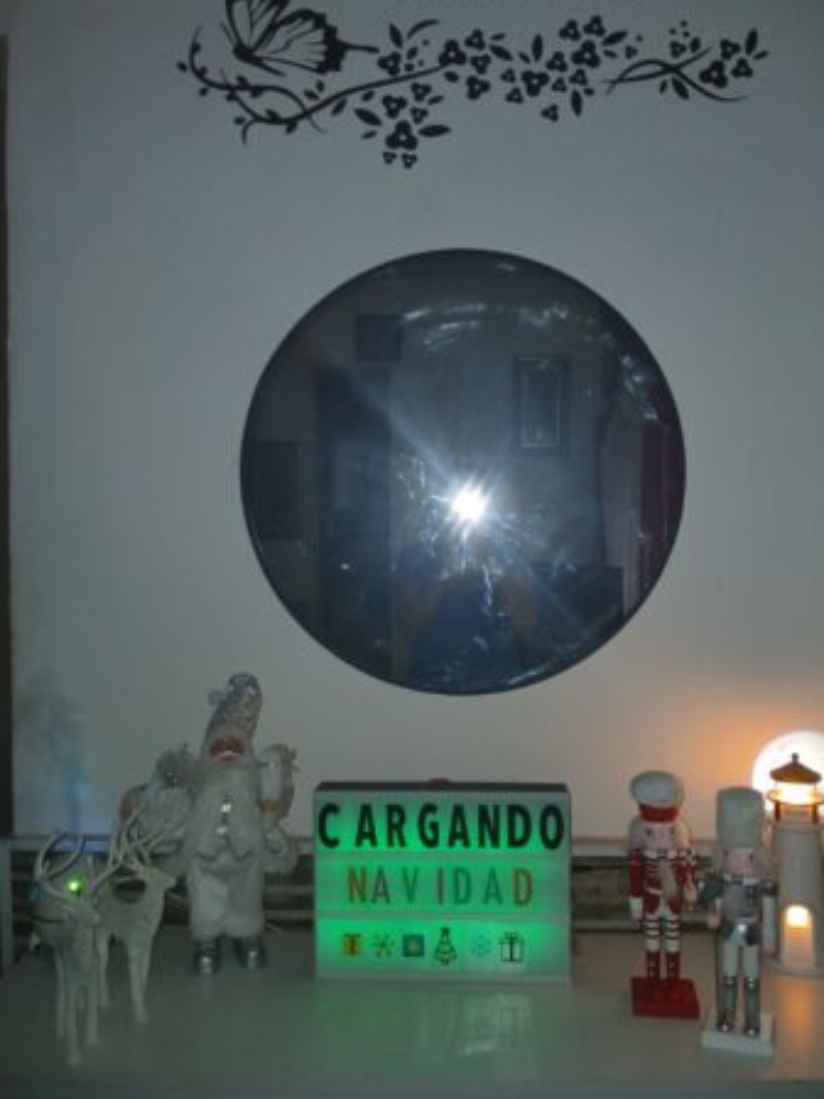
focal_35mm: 29
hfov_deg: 48.2
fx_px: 920
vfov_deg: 61.6
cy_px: 523
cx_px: 448
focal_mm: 3.98
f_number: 1.8
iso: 160
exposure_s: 1/50
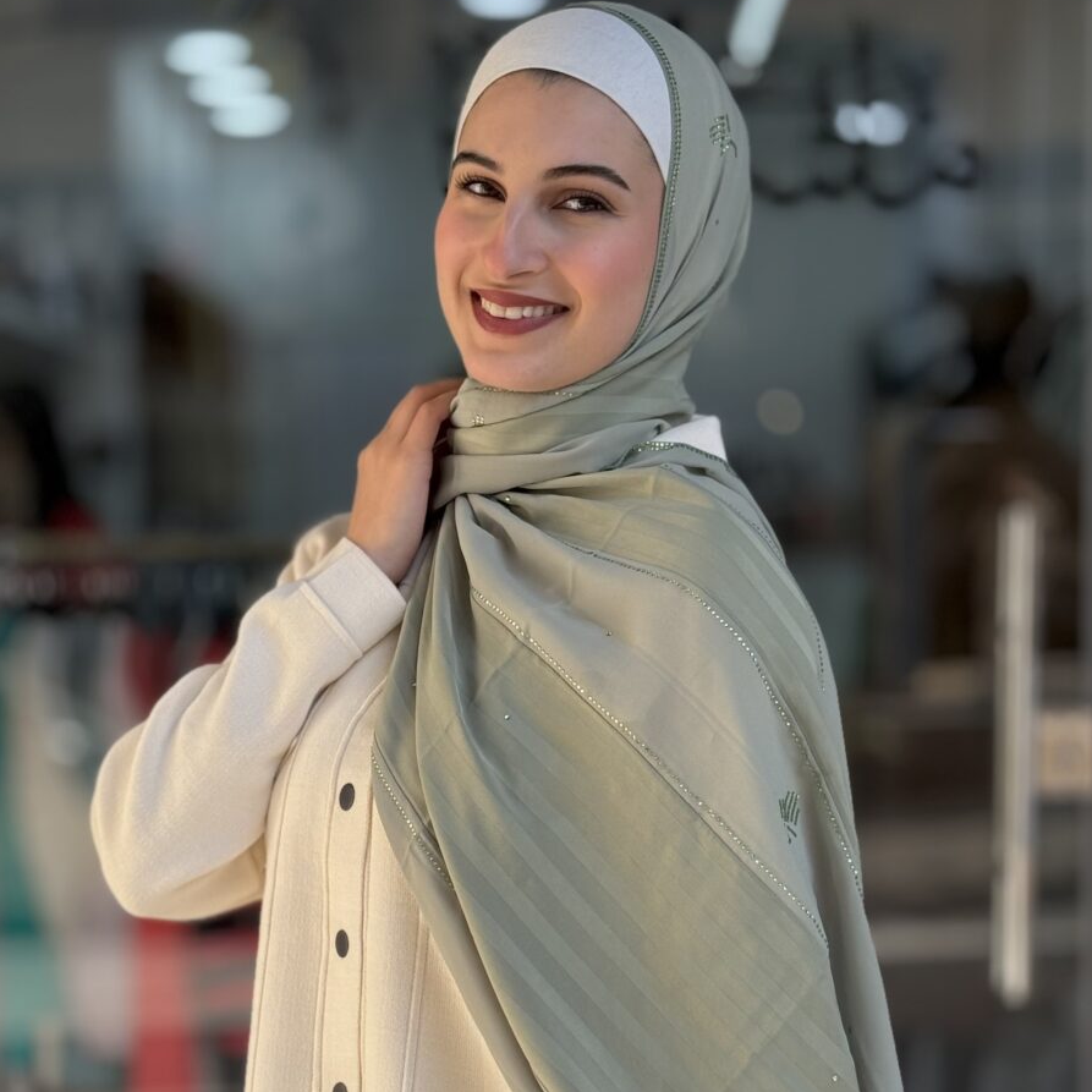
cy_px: 657
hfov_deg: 30.0
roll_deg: -0.1
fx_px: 2034
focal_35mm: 57
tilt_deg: -3.7
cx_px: 545
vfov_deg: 30.0
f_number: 1.78
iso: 64
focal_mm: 6.76
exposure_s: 1/906
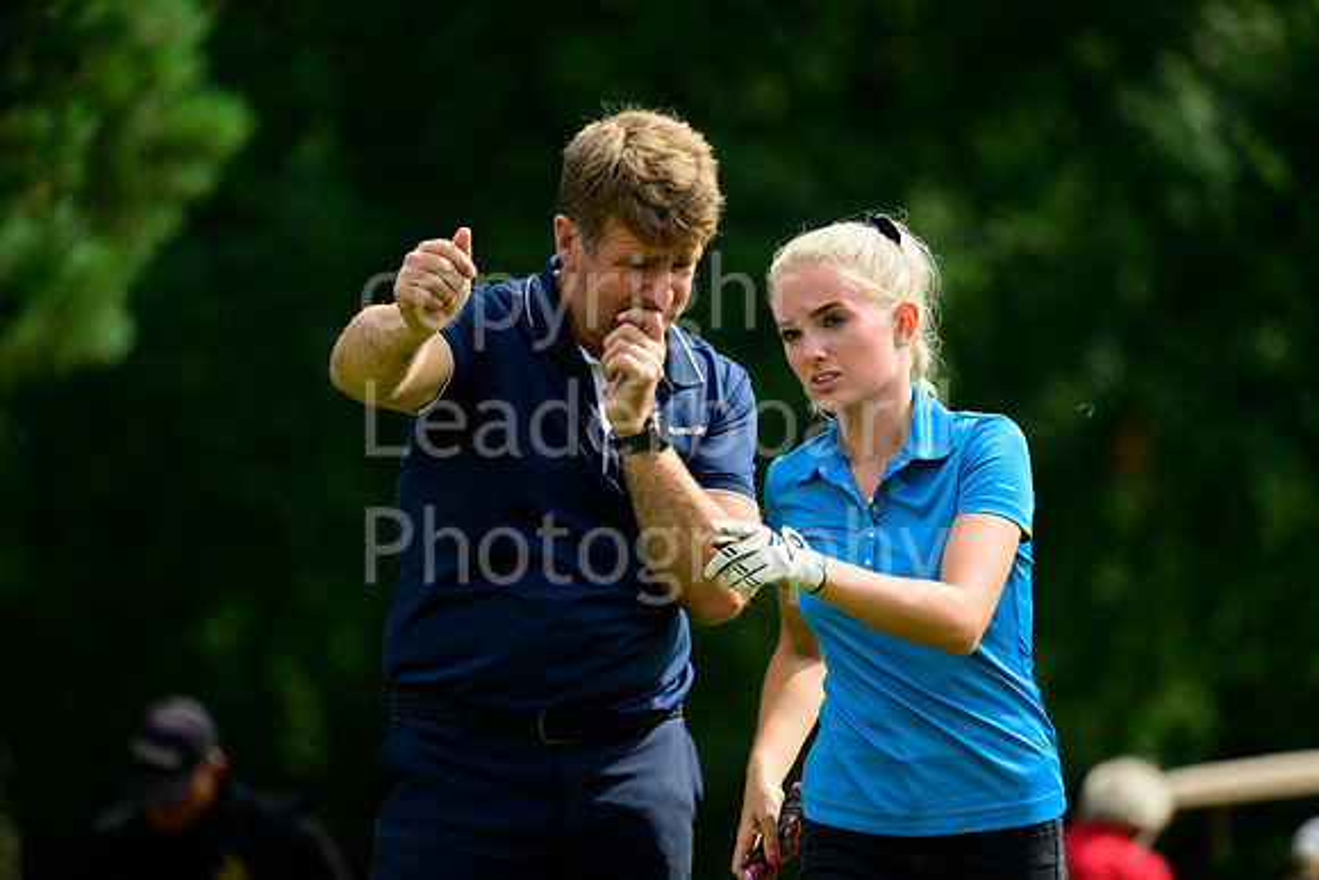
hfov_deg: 5.2
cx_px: 660
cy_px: 440
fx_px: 14658
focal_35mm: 400
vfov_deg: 3.4
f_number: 5.6
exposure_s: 1/3200
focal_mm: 400
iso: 1000
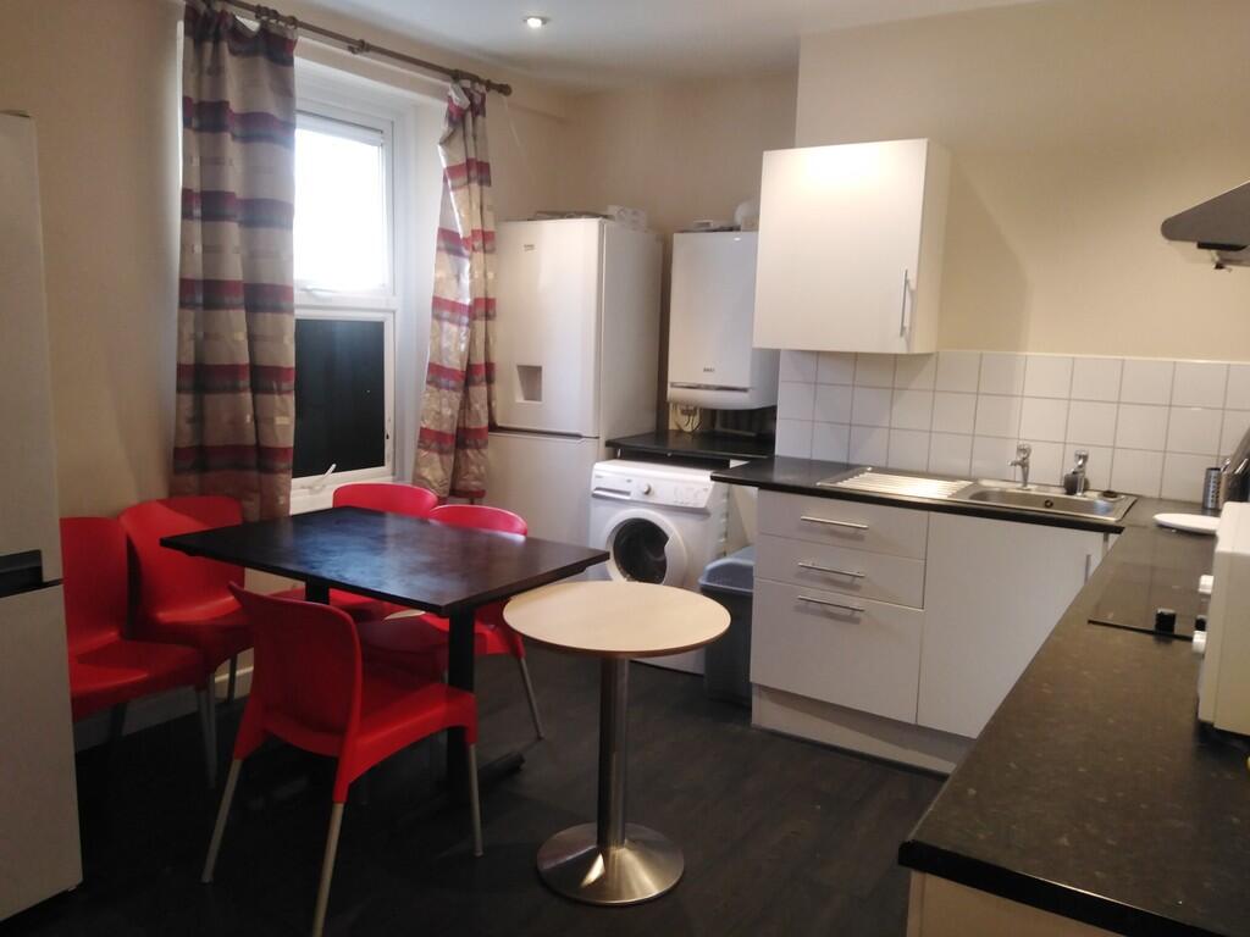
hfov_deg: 67.3
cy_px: 468
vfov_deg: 53.1
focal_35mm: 26
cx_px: 625
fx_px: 939
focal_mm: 3.59
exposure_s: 1/30
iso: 246
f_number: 1.8
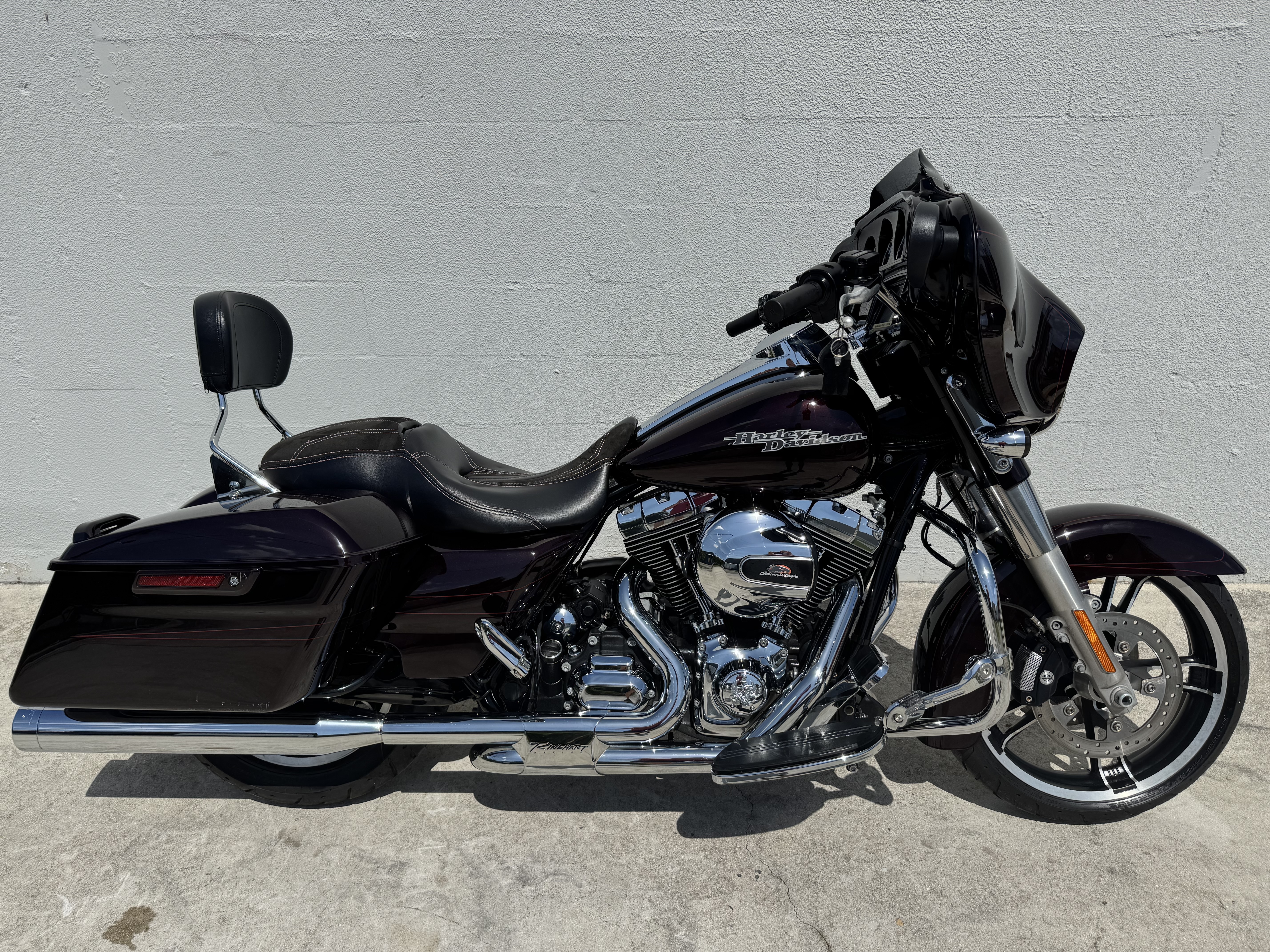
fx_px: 881
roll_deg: +0.2
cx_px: 635
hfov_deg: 71.6
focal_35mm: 24
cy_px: 476
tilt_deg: -24.2
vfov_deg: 56.8
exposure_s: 1/9009
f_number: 1.78
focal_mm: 6.76
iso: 80
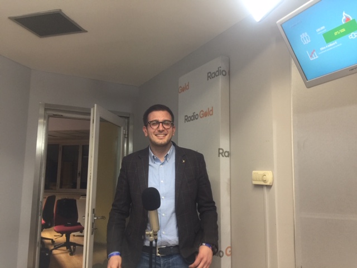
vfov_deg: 48.2
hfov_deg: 61.7
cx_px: 178
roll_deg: -1.4
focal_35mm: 29
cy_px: 134
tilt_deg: +6.4
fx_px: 299
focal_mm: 4.15
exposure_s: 1/17
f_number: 2.2
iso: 64
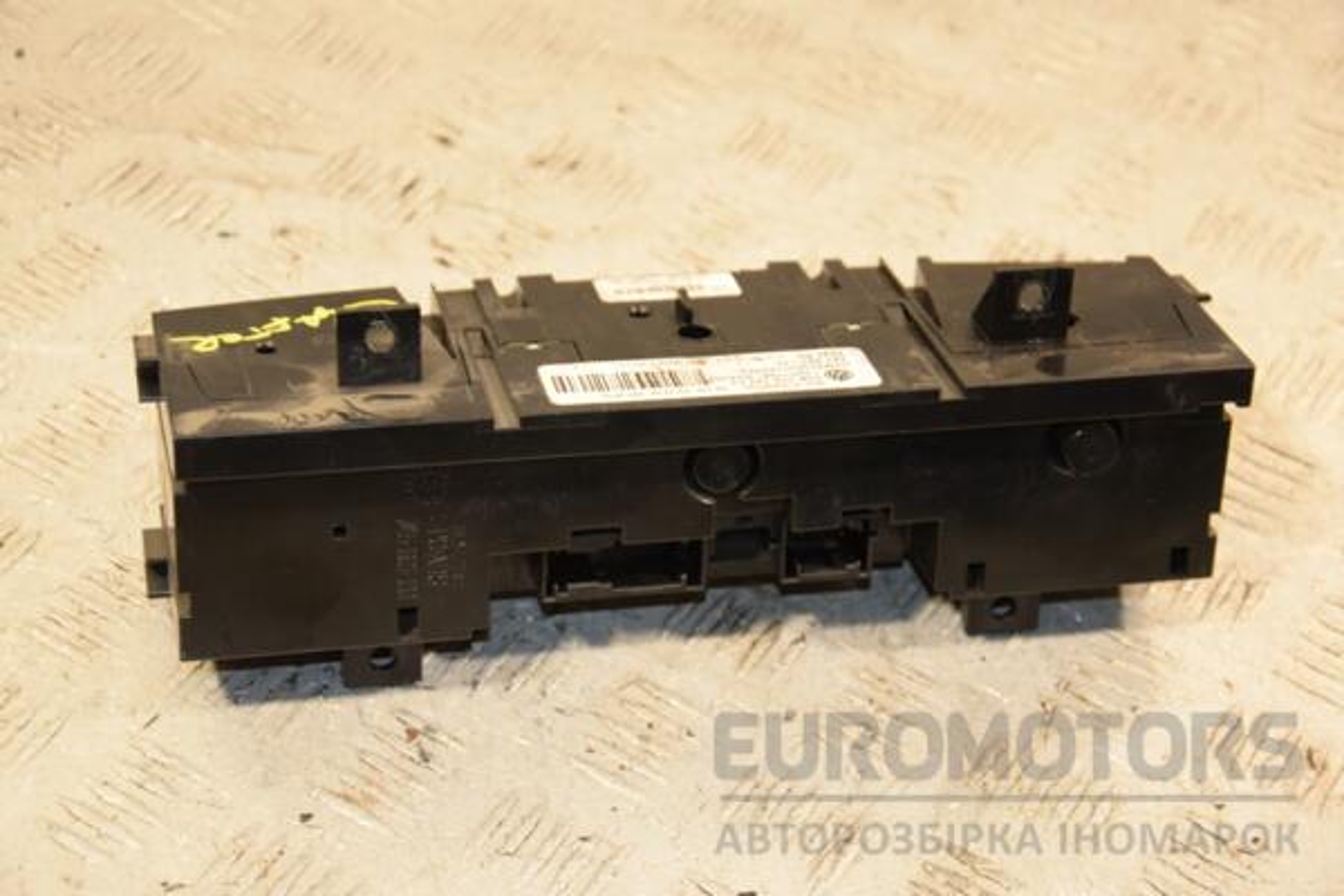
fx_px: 3248
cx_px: 672
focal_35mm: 87
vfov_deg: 15.7
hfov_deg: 23.4
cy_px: 448
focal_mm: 58
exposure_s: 1/160
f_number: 5
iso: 800
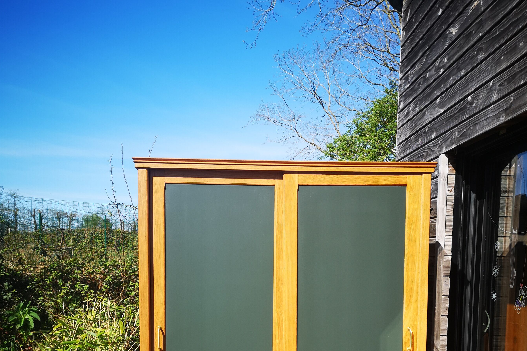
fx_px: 556
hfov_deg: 50.7
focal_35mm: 38
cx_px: 265
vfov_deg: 33.5
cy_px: 306
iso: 50
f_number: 1.8
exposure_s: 1/1348
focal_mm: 5.58
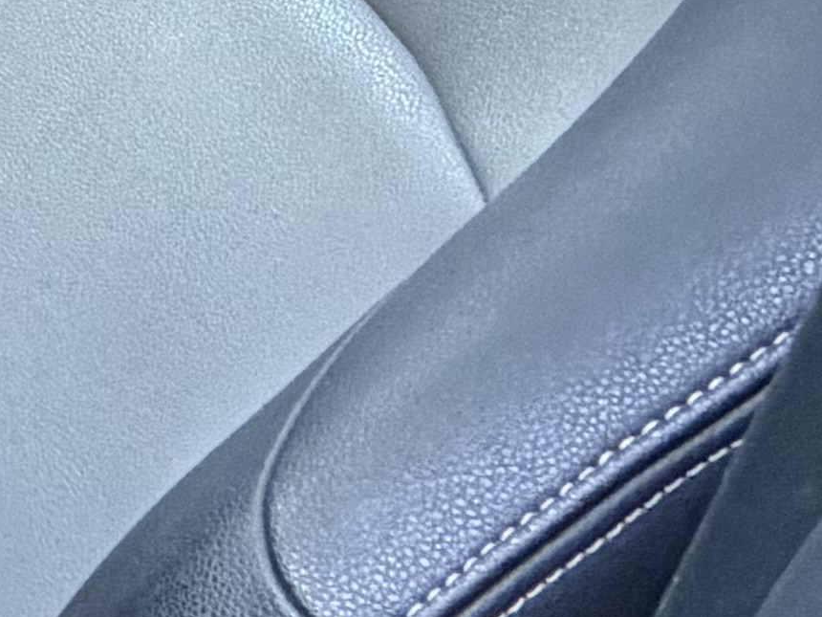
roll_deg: -1.9
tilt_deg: -15.5
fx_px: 2208
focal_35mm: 93
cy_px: -405
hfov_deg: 14.1
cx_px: -1173
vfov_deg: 14.4
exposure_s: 1/70
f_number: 2.2
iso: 320
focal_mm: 2.22
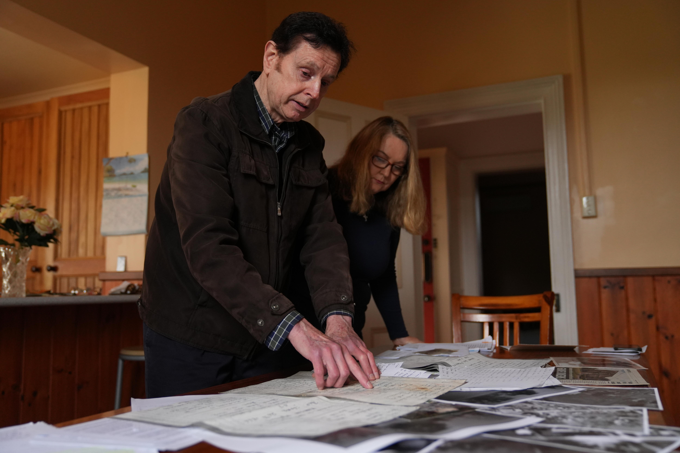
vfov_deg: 41.1
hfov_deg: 58.7
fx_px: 604
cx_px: 340
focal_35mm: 32
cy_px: 226
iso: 2000
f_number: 2.8
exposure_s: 1/640
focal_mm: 32
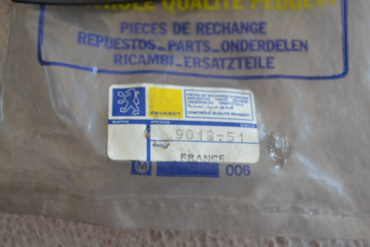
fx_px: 740
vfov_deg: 18.9
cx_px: 185
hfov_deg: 28.1
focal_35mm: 72
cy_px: 124
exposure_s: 1/60
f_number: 5.6
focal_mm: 48
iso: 900
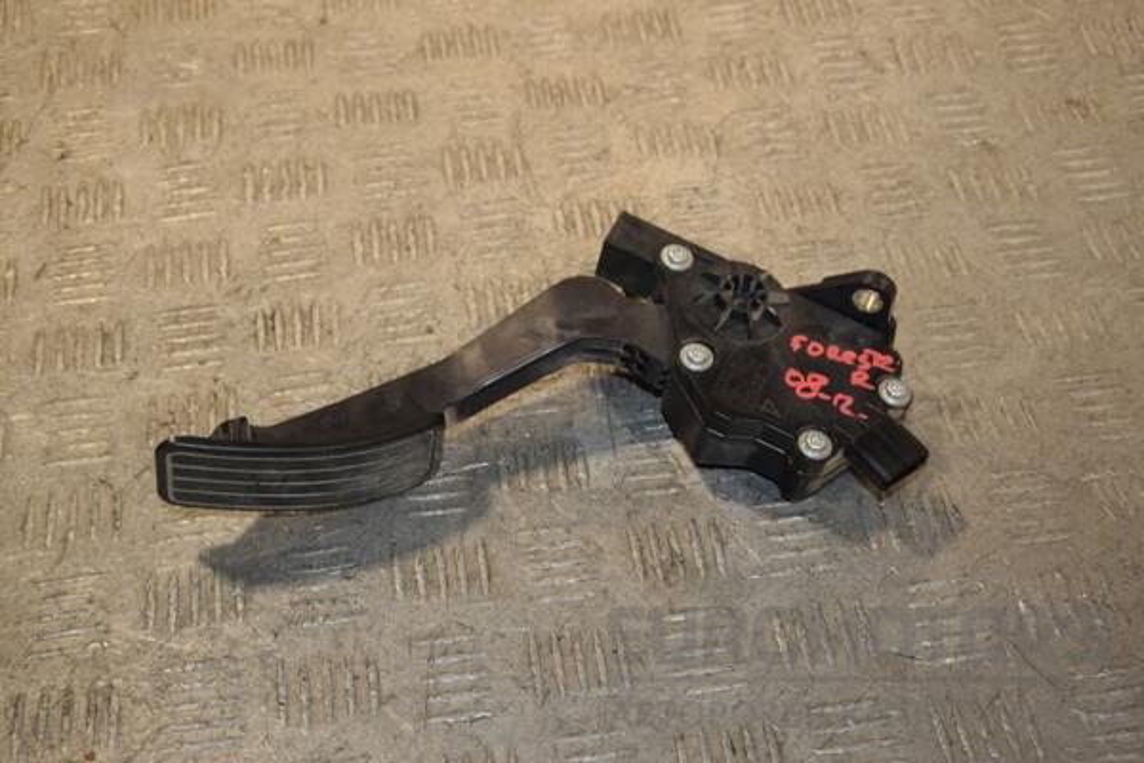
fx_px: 1811
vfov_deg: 23.8
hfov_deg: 35.1
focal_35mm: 57
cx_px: 572
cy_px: 382
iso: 800
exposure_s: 1/200
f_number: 6.3
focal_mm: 38
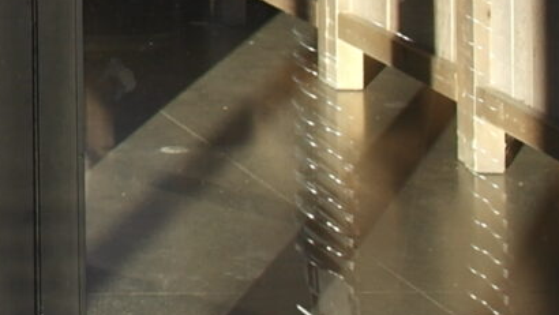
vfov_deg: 5.8
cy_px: -642
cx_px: -729
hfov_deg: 9.8
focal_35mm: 196
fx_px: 2906
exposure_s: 1/125
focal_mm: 20
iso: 100
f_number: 4.5
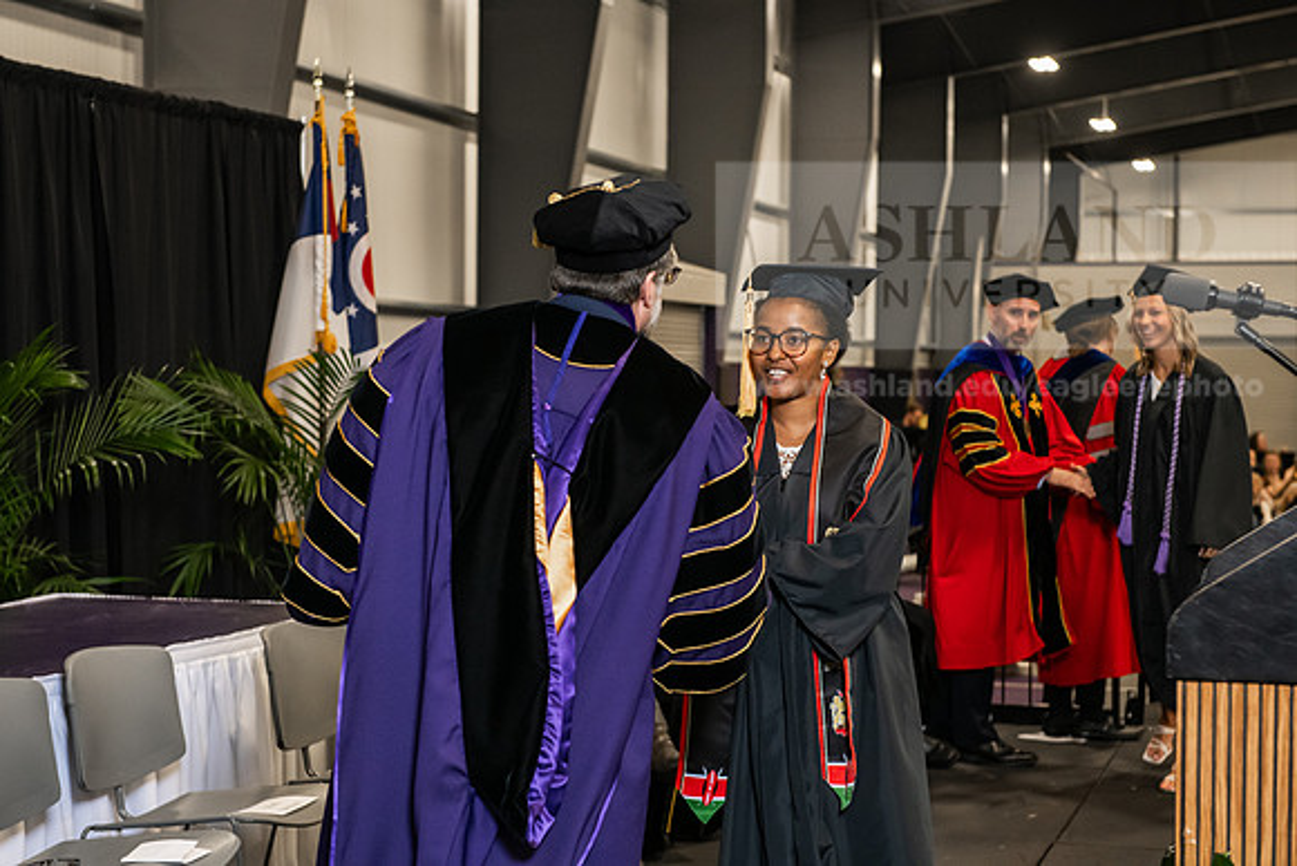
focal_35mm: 70
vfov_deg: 19.5
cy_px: 433
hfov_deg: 28.8
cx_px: 648
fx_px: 2522
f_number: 5
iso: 2500
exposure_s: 1/200
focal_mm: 70
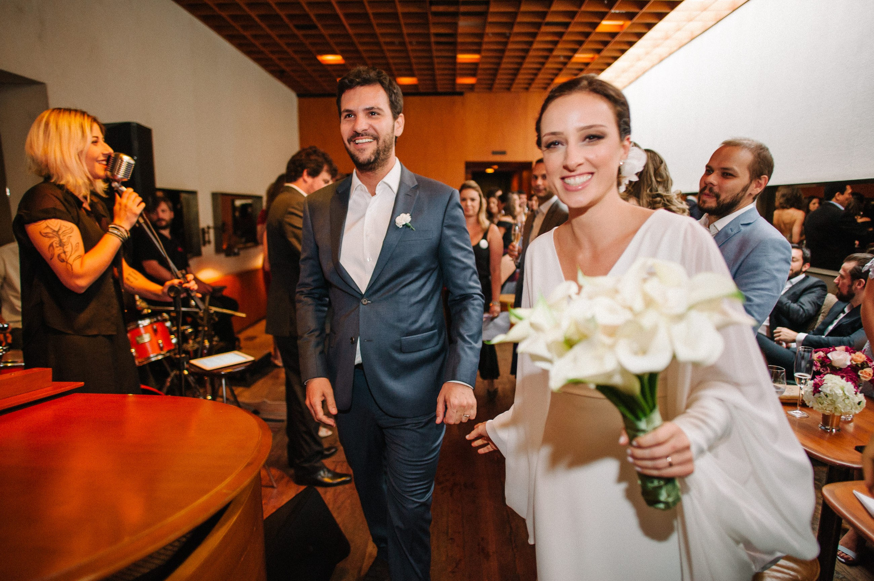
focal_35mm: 20
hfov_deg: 84.0
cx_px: 437
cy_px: 290
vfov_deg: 61.9
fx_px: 485
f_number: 1.8
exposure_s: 1/200
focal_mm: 20
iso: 1000
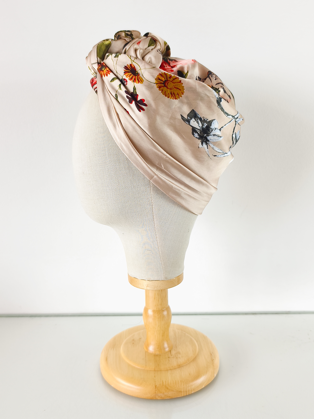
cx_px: 157
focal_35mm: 32
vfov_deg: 56.8
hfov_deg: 44.2
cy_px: 210
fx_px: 387
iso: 50
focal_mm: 6.14
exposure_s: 1/80
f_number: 1.65
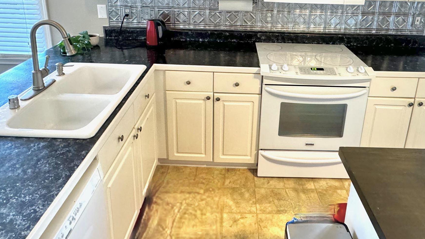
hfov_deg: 69.7
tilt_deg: -16.8
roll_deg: -1.6
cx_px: 234
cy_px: 35
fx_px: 304
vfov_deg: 40.4
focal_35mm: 27
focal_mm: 2.22
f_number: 2.2
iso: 320
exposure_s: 1/60
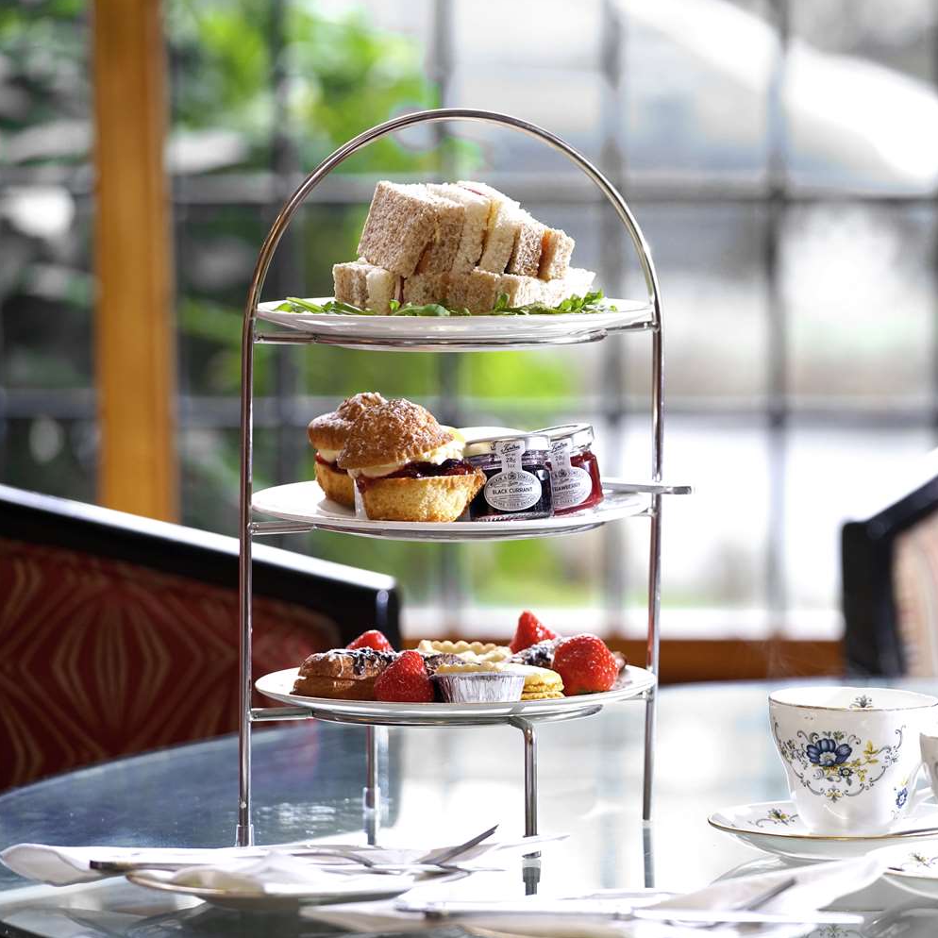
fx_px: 5304
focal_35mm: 173
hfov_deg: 10.1
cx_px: 673
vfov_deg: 10.1
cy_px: 468
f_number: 4
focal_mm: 135
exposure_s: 1/100
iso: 800
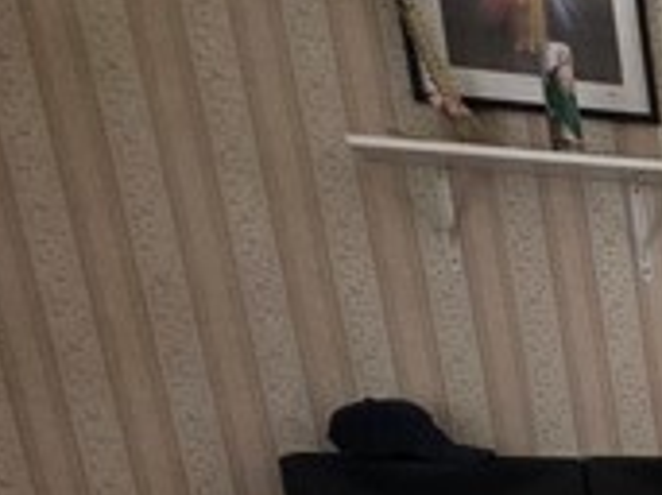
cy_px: 940
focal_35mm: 78
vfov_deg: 15.6
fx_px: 1491
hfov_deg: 15.0
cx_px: 1583
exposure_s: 1/60
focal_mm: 2.2
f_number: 1.9
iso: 250
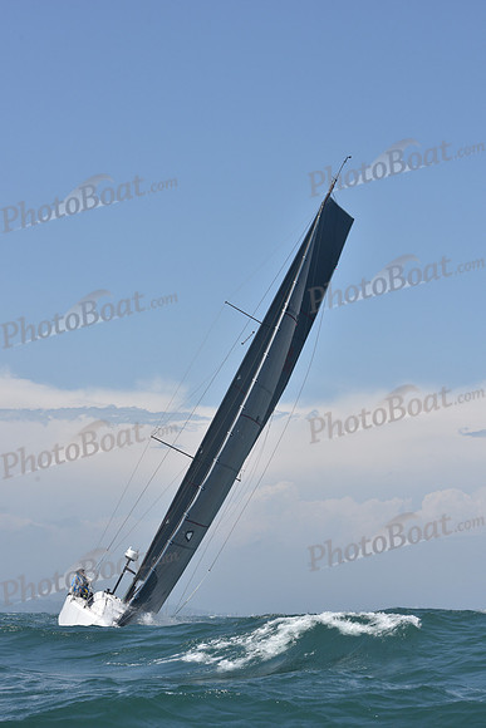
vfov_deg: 28.8
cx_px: 243
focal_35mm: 70
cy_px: 364
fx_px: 1417
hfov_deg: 19.5
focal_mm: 70
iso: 320
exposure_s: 1/1000
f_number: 10
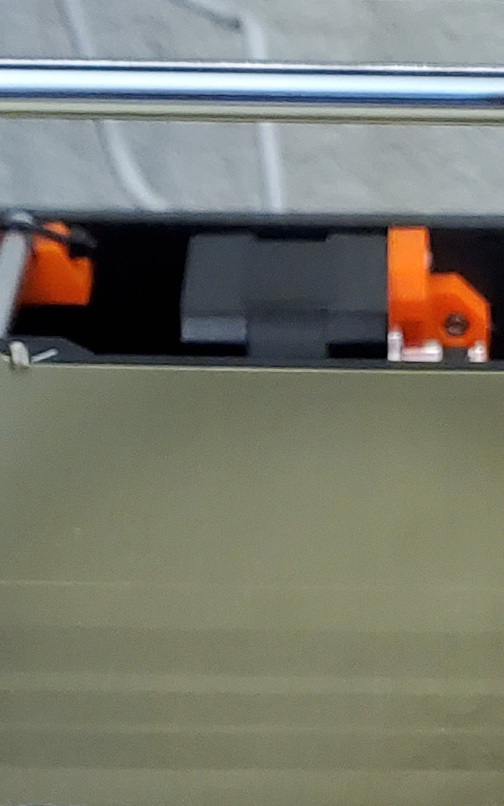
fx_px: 2482
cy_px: 867
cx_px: 465
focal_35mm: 113
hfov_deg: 11.5
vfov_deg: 17.8
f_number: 1.5
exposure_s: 1/39
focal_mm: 4.3
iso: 640
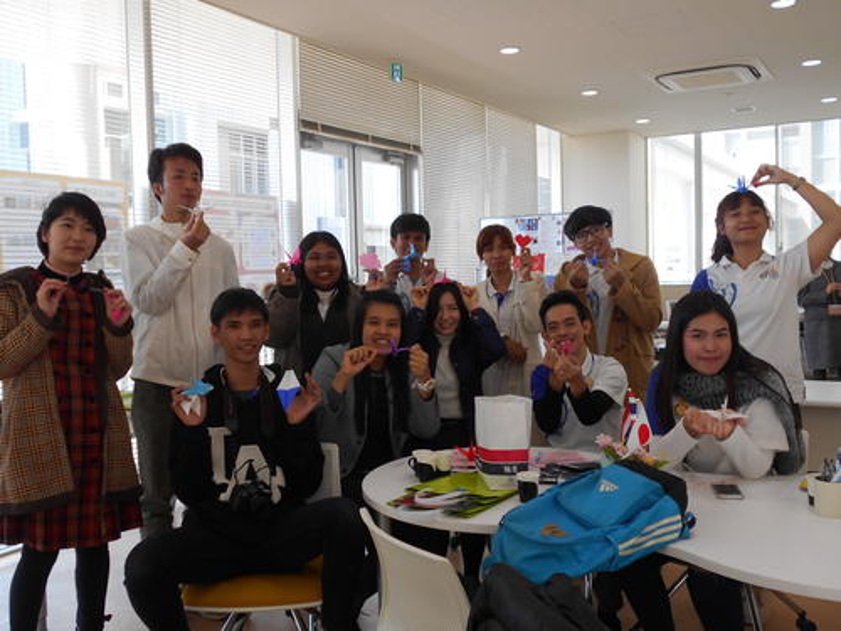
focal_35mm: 34
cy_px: 316
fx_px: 826
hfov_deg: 54.0
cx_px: 420
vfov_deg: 41.8
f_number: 3.6
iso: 80
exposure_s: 1/60
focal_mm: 5.8
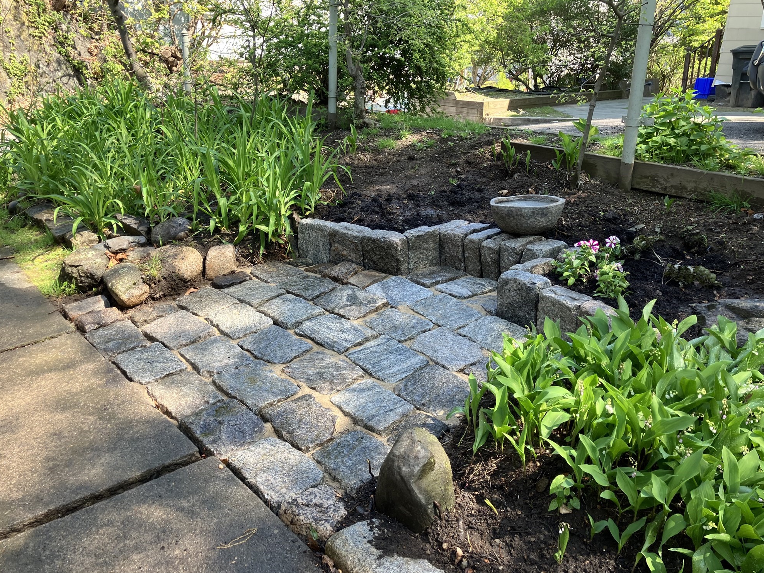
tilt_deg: -20.7
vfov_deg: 48.2
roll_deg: +0.4
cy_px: 292
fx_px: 640
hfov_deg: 61.7
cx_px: 375
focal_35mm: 29
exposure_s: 1/136
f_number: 1.8
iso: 25
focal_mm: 3.99
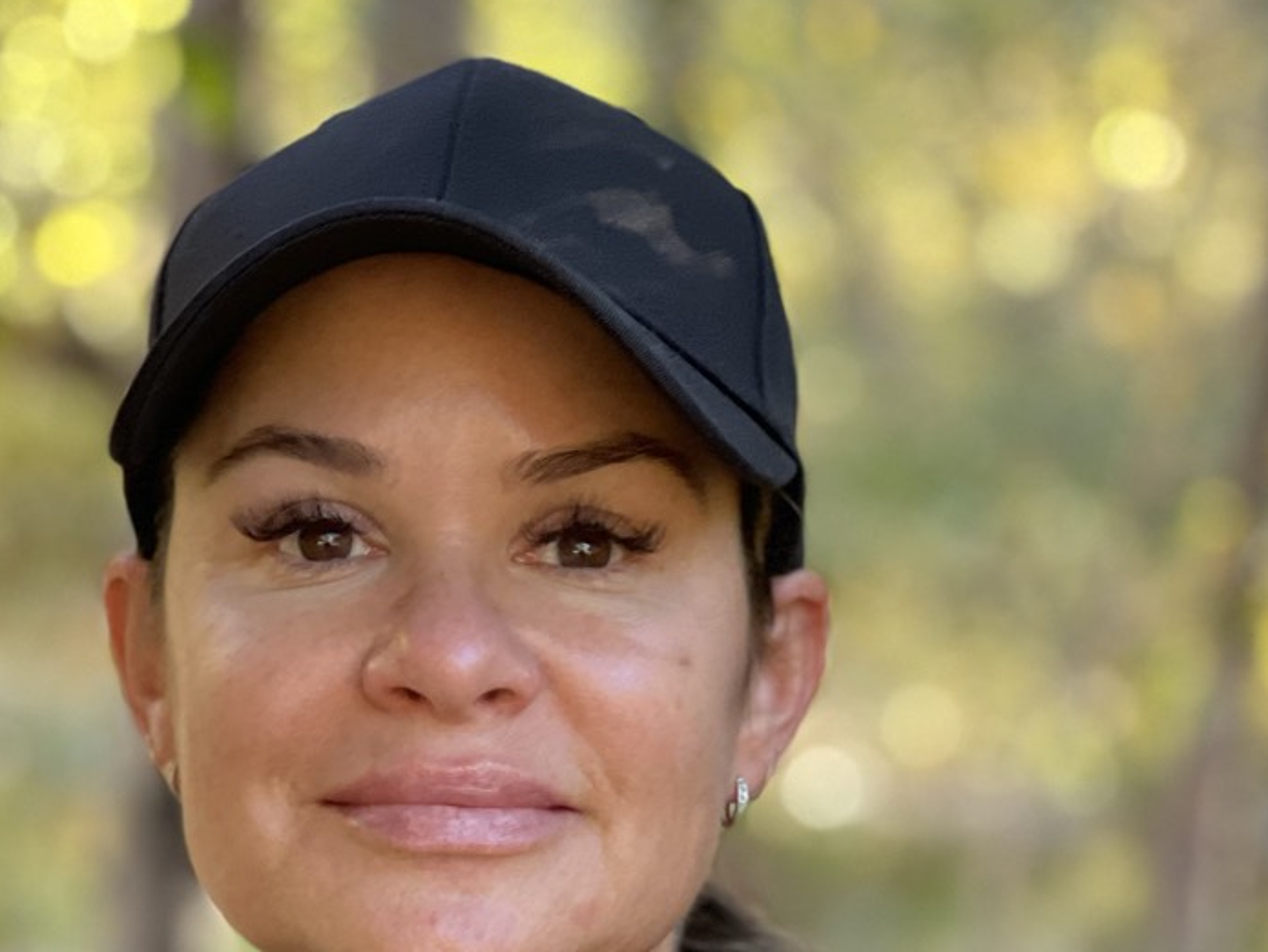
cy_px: 917
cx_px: 367
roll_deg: -1.5
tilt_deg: -6.8
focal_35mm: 155
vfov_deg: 9.5
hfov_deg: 12.7
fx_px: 5681
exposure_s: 1/60
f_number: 2.8
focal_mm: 9
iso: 250
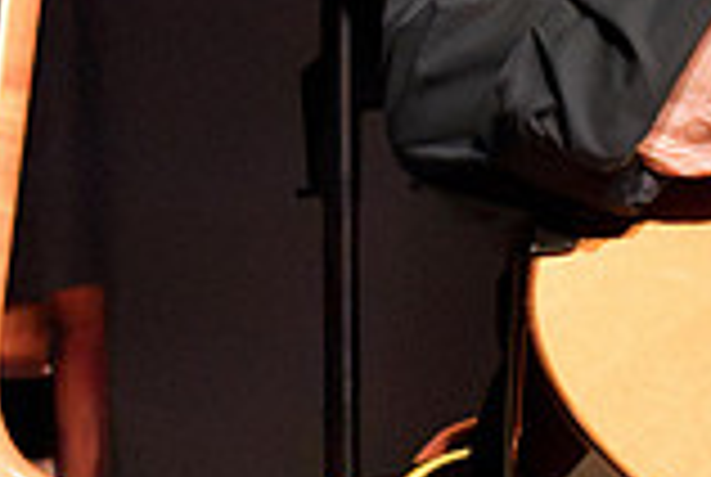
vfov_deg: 3.3
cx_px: 1190
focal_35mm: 423
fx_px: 8370
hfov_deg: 4.8
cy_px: -159
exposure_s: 1/160
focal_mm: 105
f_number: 6.3
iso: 8000
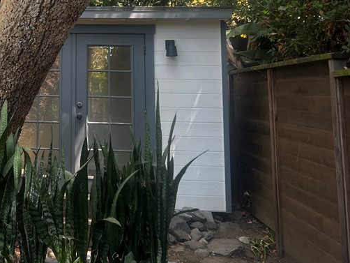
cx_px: 29
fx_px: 536
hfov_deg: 34.0
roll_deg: -0.3
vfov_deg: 26.5
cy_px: 22
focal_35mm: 53
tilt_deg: +7.8
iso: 40
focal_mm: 5.7
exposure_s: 1/175
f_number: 1.5
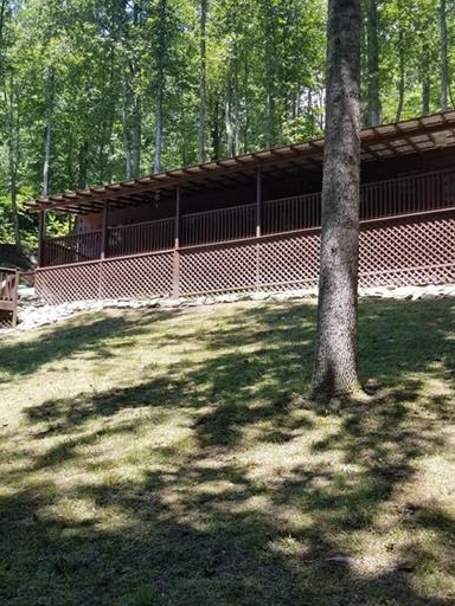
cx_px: 179
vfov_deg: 47.7
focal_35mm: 39
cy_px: 352
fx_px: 683
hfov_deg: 36.7
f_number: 1.7
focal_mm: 4.25
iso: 50
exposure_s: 1/496
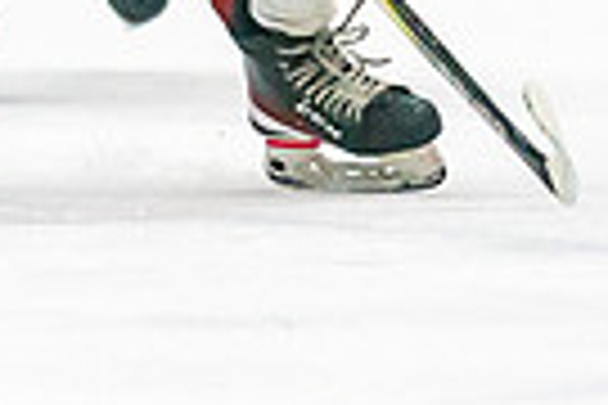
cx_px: 306
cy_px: 104
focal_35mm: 1594
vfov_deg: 0.9
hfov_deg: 1.3
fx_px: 26919
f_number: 2.8
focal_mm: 200
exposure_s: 1/1000
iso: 3200
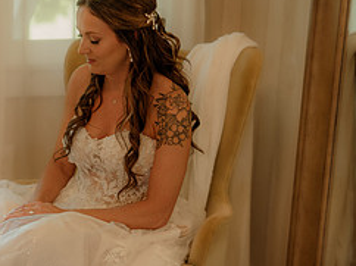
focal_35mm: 116
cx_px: 0
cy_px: 226
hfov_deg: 16.6
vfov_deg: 12.7
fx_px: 1192
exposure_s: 1/200
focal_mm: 50
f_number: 1.4
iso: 400
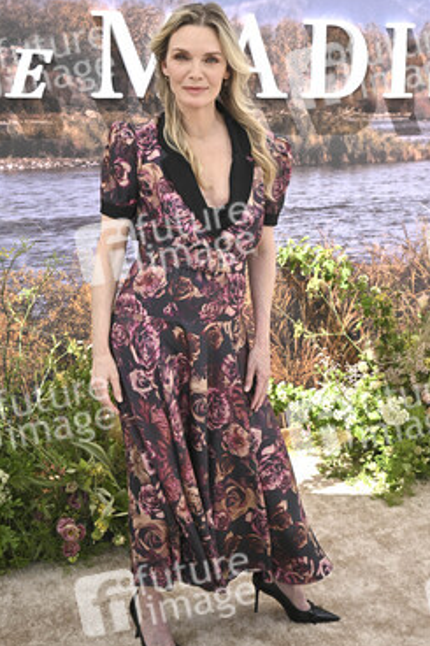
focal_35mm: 50
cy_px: 332
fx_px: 897
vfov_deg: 39.6
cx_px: 216
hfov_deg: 27.0
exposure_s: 1/320
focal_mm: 46
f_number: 7.1
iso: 250
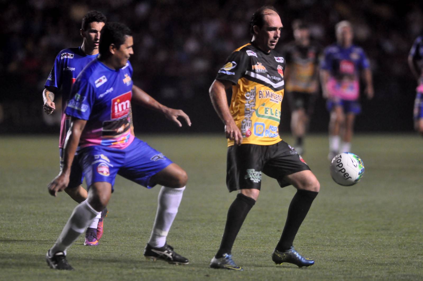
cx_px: 212
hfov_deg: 4.6
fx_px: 5282
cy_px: 140
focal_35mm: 450
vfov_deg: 3.0
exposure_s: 1/800
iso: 3200
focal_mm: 300
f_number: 2.8
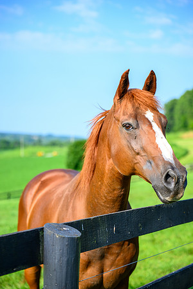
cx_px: 96
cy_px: 144
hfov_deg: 19.5
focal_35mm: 70
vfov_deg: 28.8
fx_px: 563
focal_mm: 70
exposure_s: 1/1250
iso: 100
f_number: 2.8
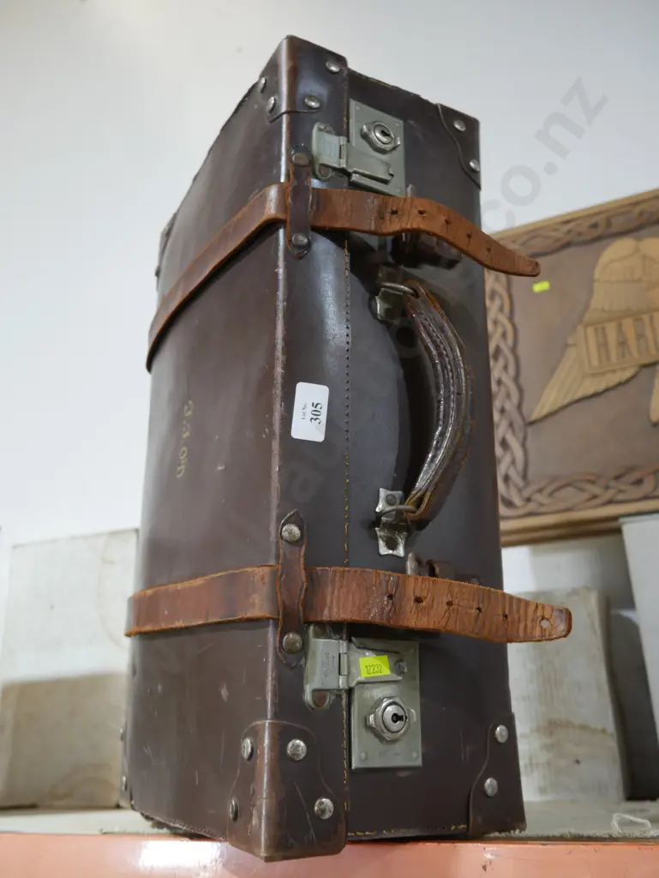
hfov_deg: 44.2
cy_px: 439
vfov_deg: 56.8
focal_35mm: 32
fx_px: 812
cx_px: 330
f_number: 3.6
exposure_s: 1/60
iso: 1000
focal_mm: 16
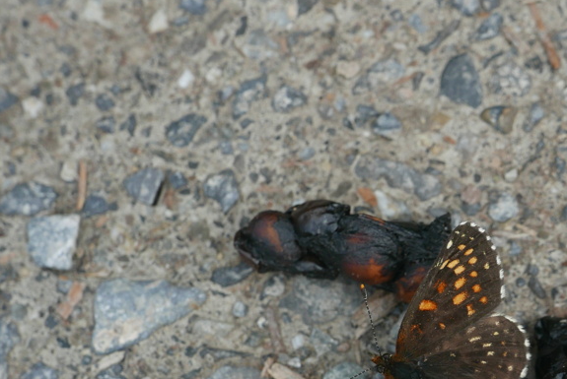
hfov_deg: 13.1
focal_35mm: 156
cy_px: 364
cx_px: 463
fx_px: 2460
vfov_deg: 8.8
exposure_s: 1/400
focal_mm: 34
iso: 200
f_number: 5.6
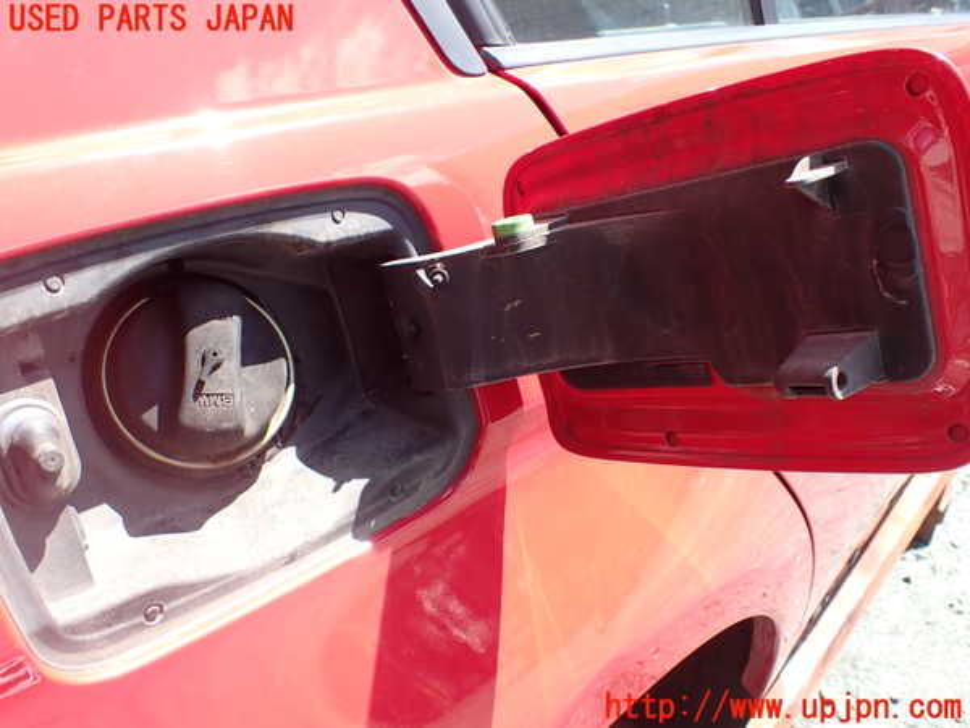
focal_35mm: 30
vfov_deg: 46.8
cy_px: 364
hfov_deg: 60.0
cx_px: 485
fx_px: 841
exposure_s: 1/200
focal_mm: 5.4
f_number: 3.2
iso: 100
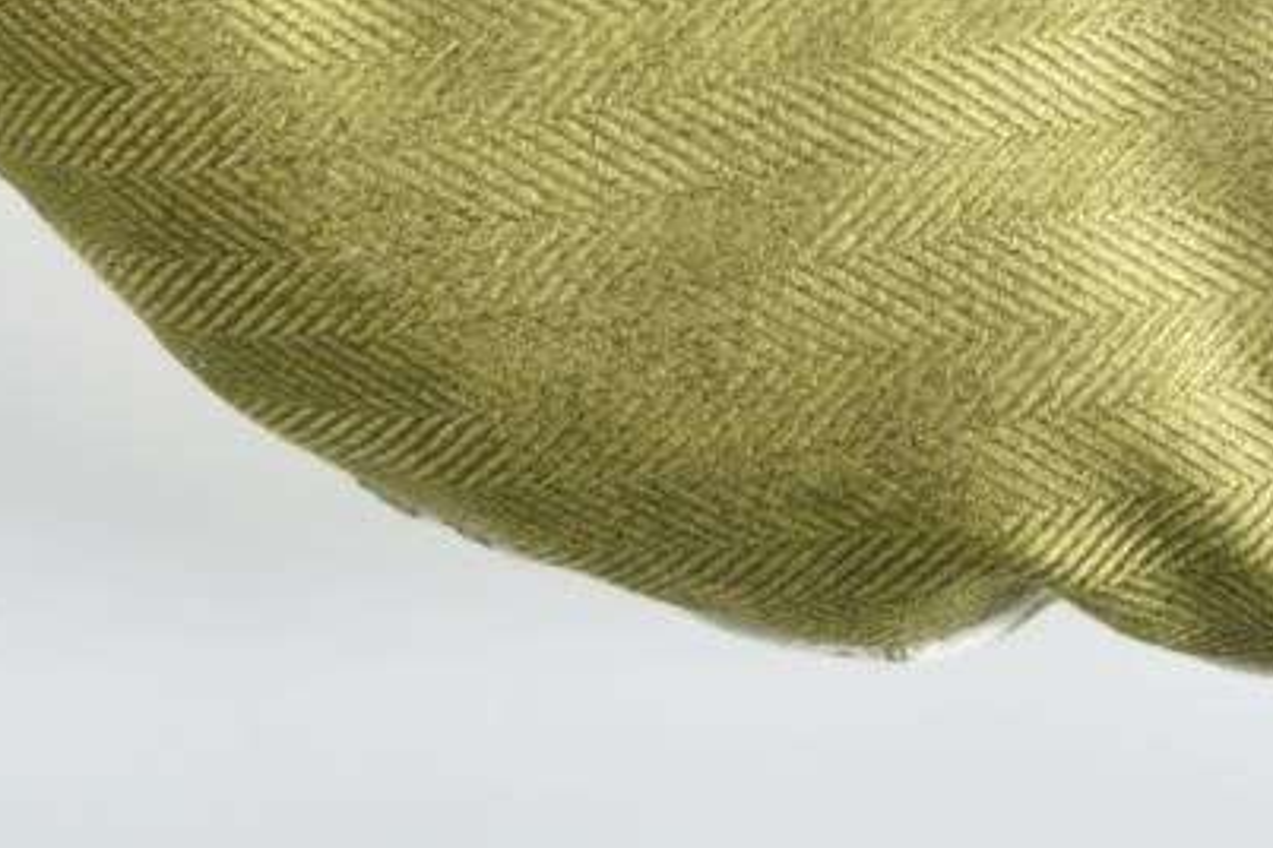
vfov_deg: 8.1
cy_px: -731
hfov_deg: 12.5
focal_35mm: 164
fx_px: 5799
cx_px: 1089
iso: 320
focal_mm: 44
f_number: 9
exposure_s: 1/125
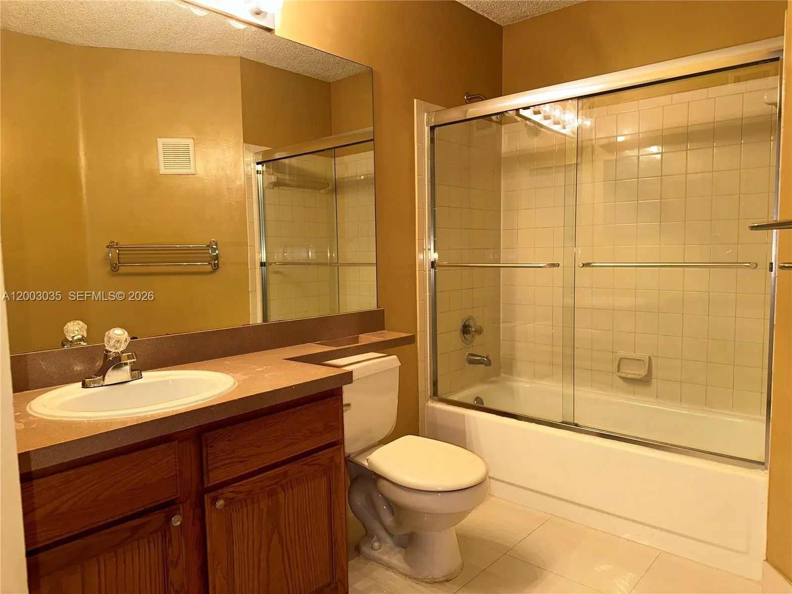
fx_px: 549
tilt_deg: -5.4
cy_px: 297
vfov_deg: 56.8
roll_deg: +0.6
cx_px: 396
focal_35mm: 24
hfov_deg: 71.6
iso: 64
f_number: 1.78
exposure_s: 1/30
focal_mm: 6.86
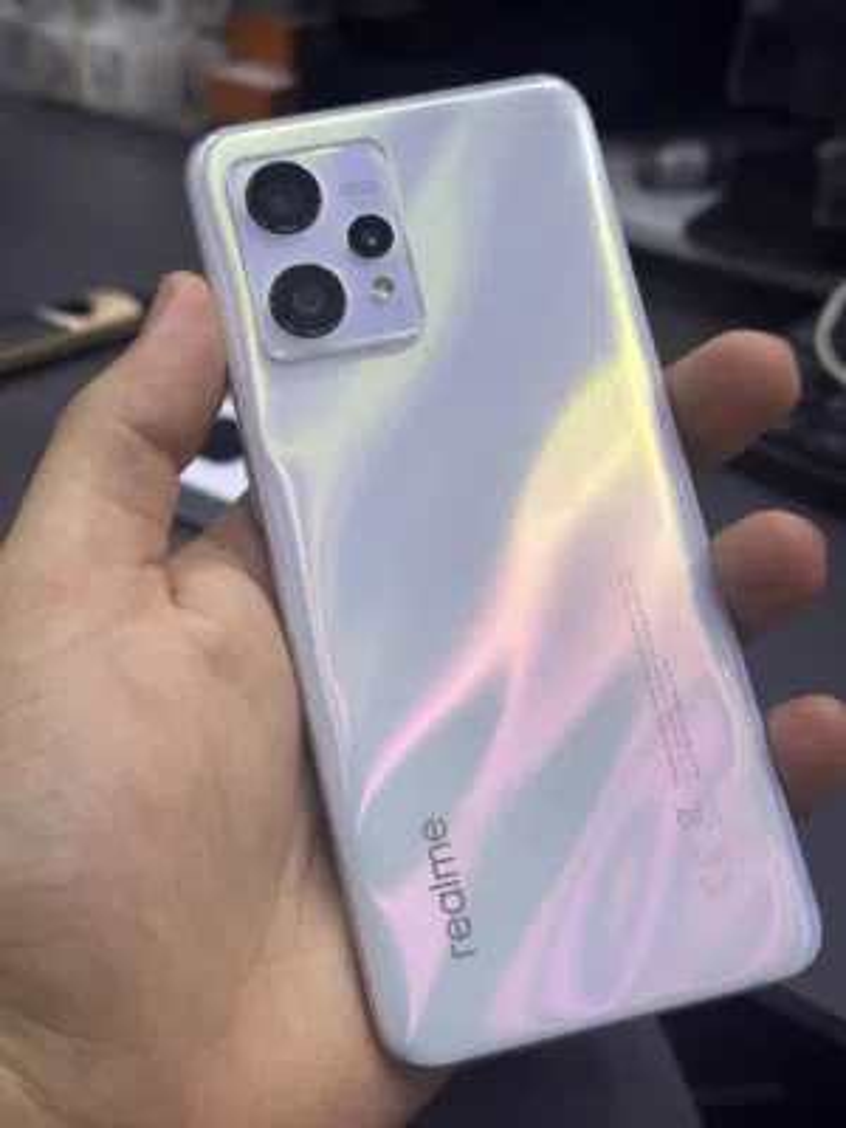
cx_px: 423
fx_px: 1564
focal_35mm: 48
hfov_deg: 30.3
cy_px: 564
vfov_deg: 39.7
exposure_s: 1/265
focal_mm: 6.86
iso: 80
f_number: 1.78
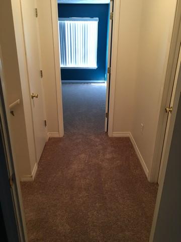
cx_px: 90
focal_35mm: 29
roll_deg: -0.9
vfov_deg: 61.7
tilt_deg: -19.0
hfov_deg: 48.2
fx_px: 202
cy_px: 121
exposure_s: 1/15
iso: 80
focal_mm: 4.15
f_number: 2.2
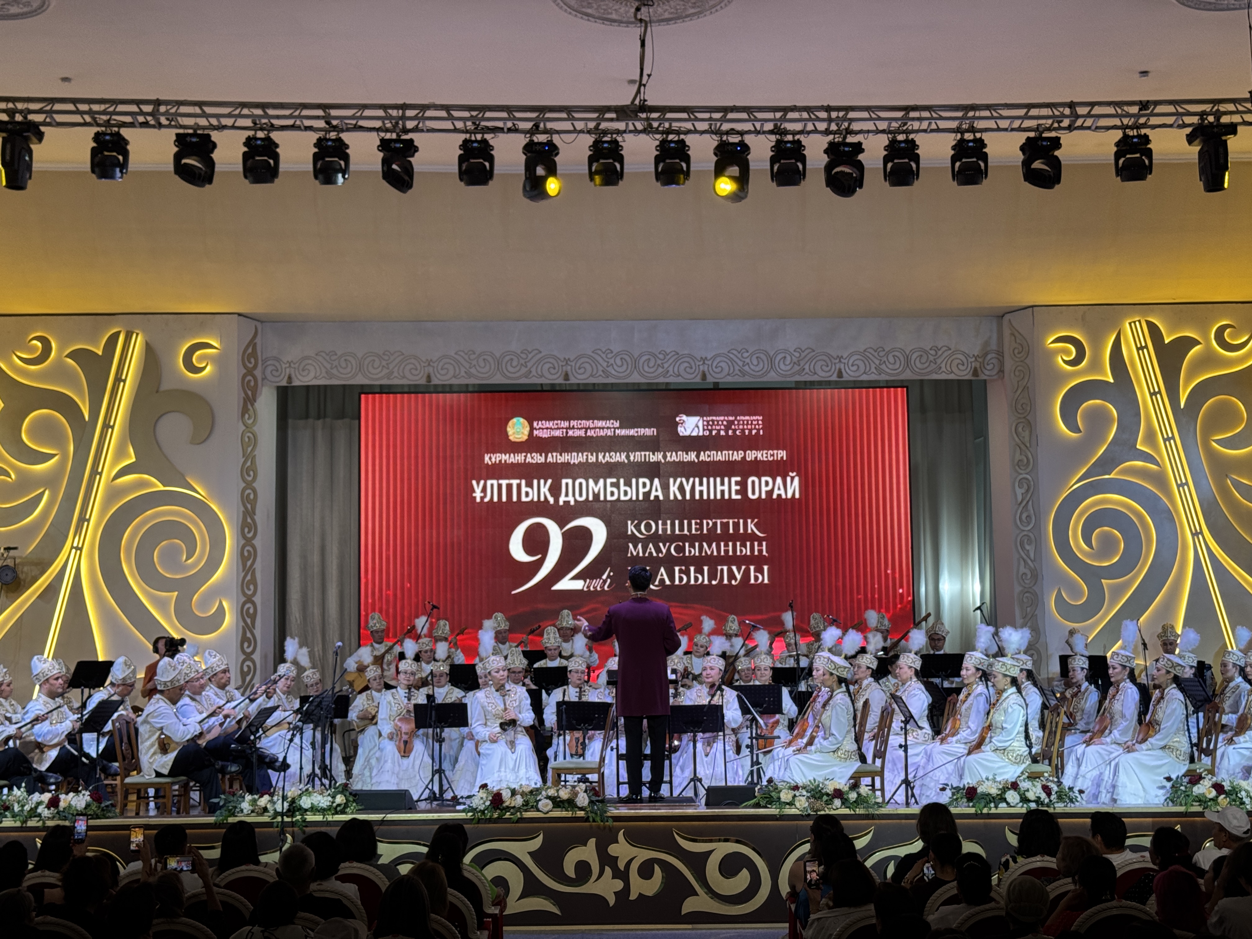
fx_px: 1736
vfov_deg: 30.3
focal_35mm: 48
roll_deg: +1.0
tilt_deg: +6.4
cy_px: 470
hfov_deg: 39.7
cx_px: 626
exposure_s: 1/50
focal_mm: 6.76
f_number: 1.78
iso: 80
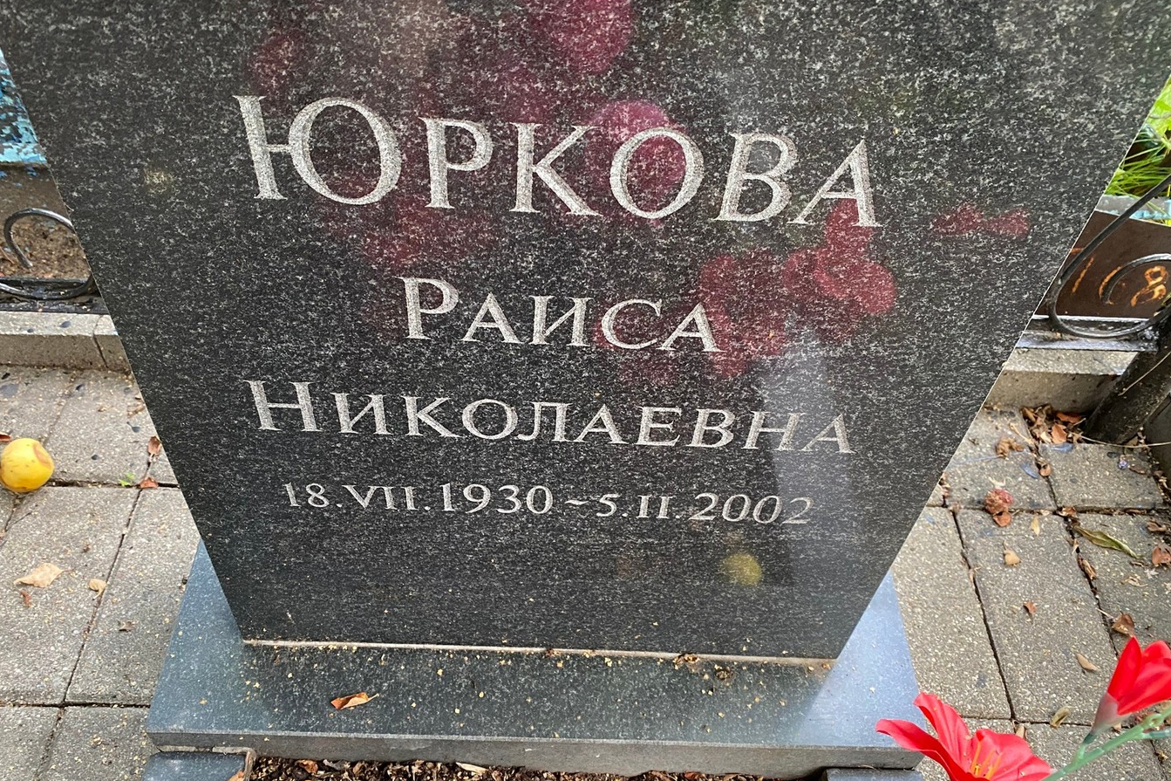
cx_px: 566
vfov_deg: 44.9
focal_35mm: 29
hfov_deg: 63.6
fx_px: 943
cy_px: 418
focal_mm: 4.25
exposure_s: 1/60
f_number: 1.8
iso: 200
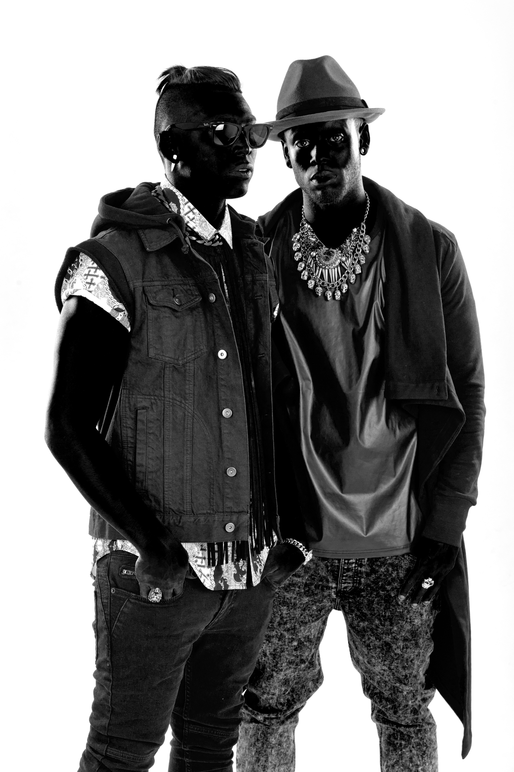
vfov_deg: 20.4
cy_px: 386
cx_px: 257
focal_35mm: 100
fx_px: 2144
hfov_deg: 13.7
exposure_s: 1/160
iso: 100
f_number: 11
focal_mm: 100
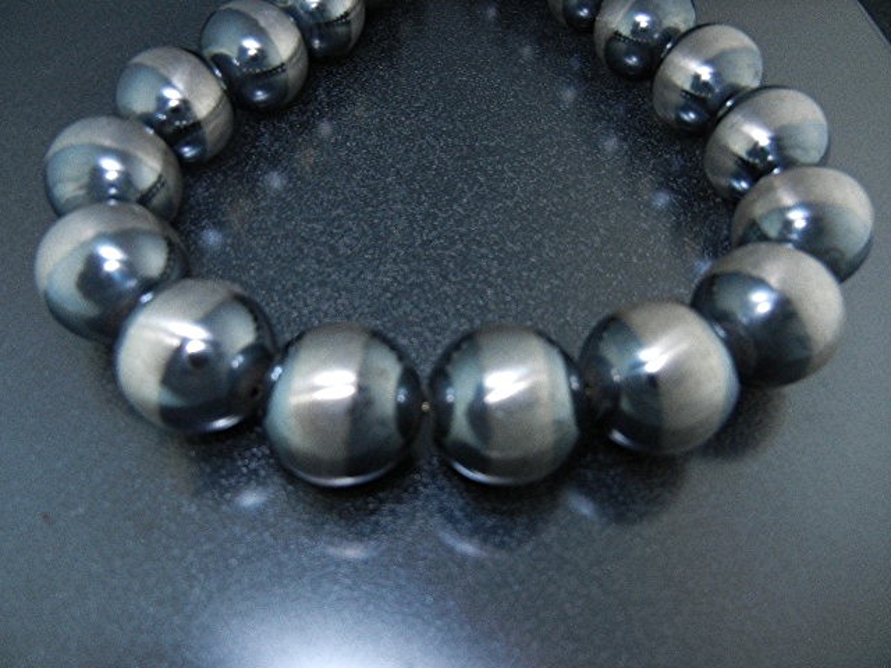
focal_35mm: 30
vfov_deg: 46.8
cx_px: 446
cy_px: 334
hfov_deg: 60.0
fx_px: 772
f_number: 3.5
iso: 200
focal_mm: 5.4
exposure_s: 1/30
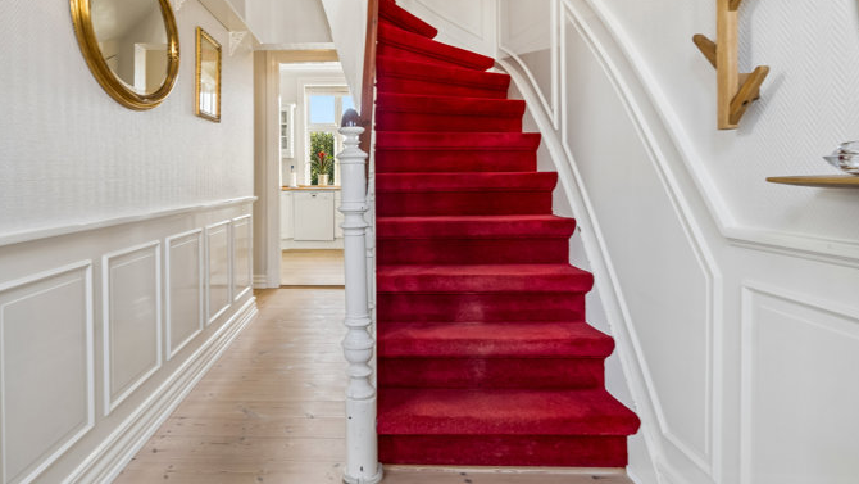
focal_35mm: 21
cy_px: 189
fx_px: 470
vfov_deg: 54.0
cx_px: 365
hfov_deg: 84.3
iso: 200
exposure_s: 1/15
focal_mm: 11
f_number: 8
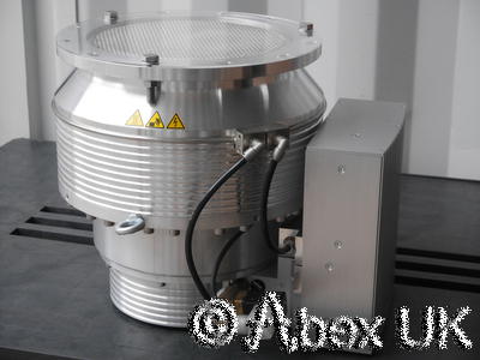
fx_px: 1026
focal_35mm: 74
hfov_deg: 26.3
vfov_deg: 19.9
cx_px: 240
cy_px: 180
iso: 3200
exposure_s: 1/500
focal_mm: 37
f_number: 10
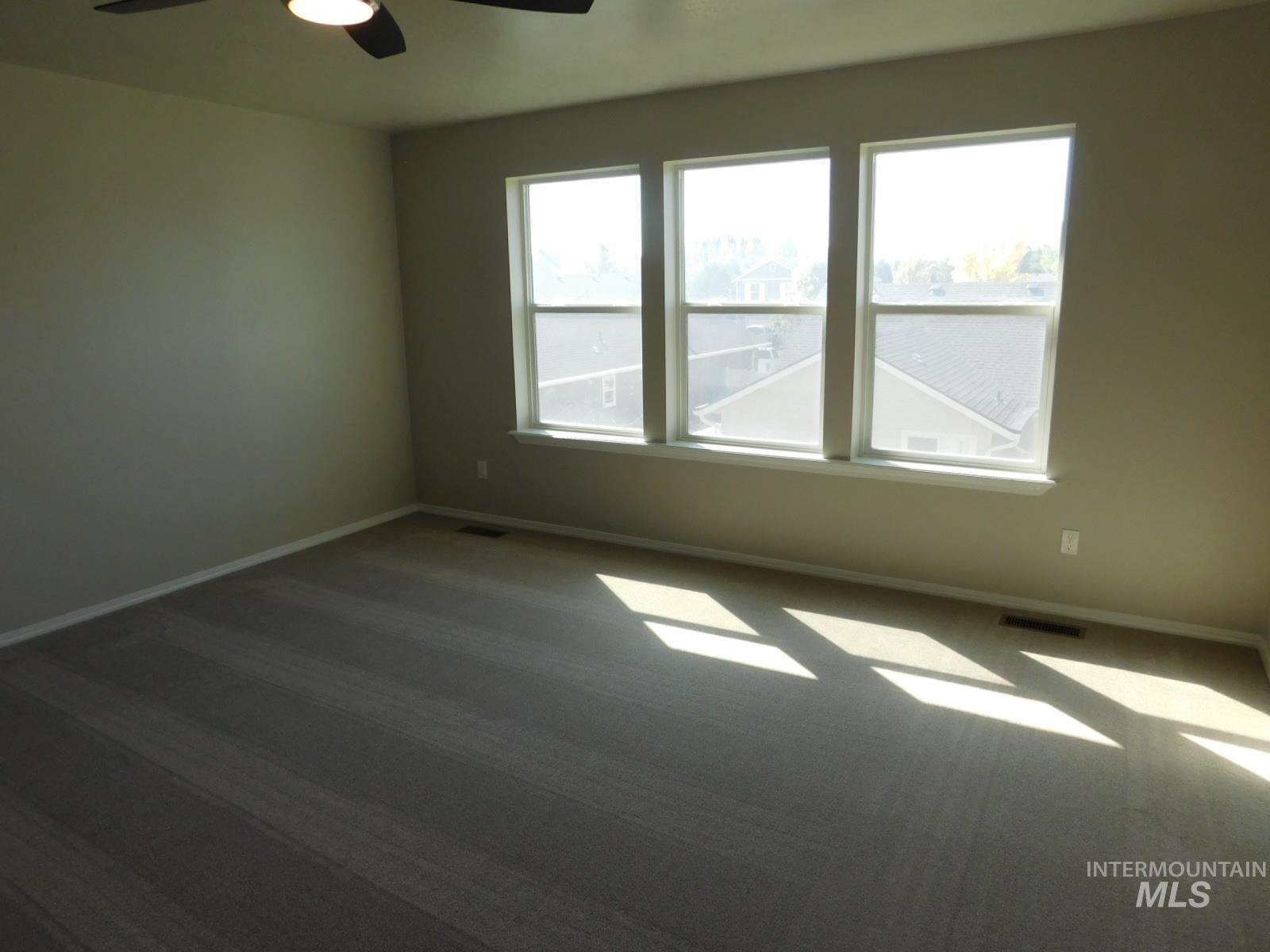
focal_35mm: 23
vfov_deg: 58.9
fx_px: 844
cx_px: 635
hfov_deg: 73.9
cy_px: 476
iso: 125
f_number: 3
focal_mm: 4
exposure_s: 1/250
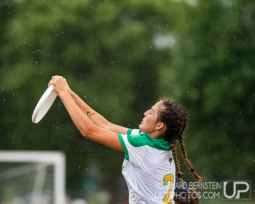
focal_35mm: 542
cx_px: 109
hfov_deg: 3.6
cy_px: 95
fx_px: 4089
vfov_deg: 2.9
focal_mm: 300
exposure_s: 1/2000
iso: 1600
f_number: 4
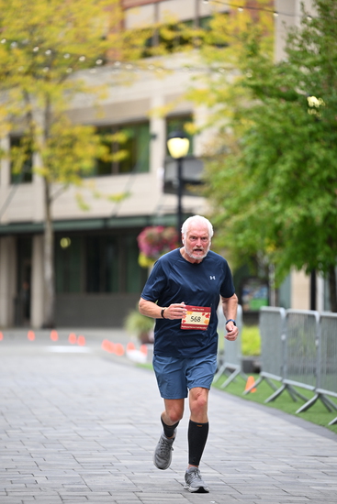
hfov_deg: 7.6
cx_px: 168
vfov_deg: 11.4
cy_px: 252
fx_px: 2526
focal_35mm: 180
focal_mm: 180
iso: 640
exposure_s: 1/1250
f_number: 2.8
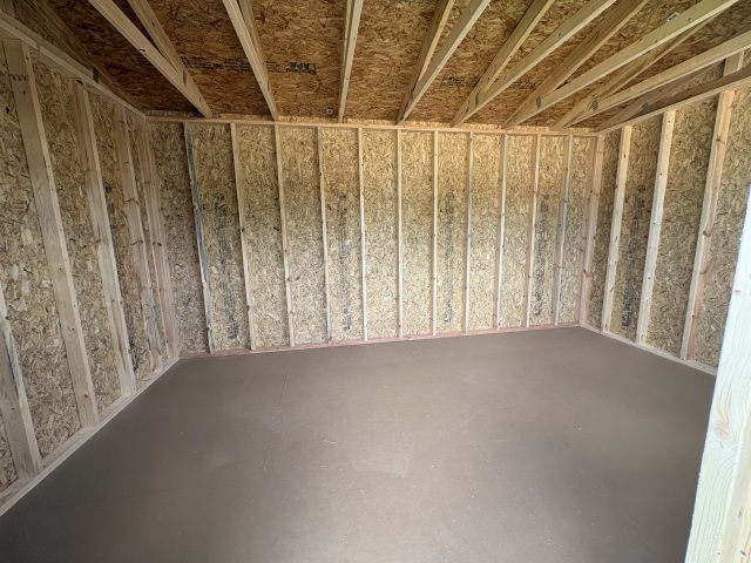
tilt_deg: -7.9
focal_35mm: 14
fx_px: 304
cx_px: 376
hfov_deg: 102.1
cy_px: 282
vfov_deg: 85.7
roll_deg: -0.7
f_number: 2.2
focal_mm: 2.22
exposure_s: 1/99
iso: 80
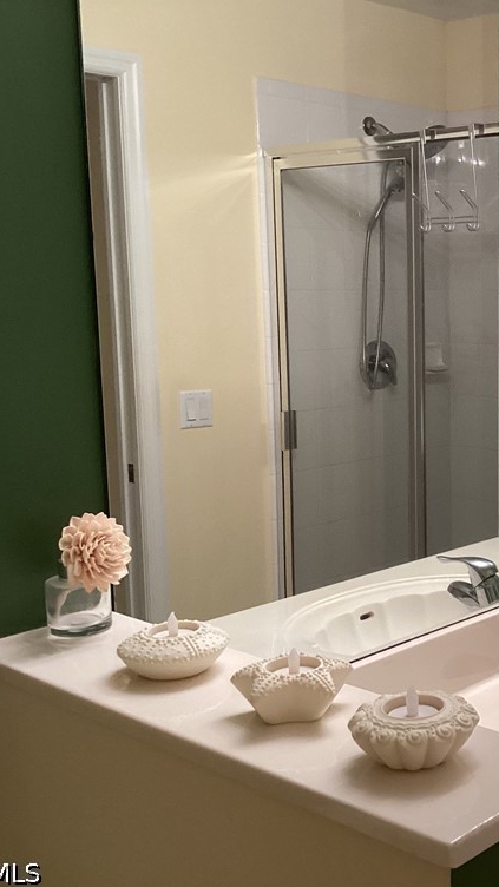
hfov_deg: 24.4
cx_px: 533
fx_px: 1082
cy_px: 440
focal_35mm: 46
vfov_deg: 44.6
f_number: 2.4
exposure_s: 1/60
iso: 125
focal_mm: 3.3
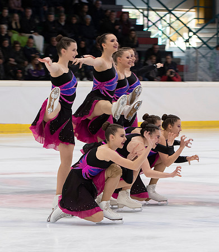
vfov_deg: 8.9
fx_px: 1620
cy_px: 125
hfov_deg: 7.7
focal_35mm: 210
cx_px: 129
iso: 800
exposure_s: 1/200
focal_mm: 70
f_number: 3.5
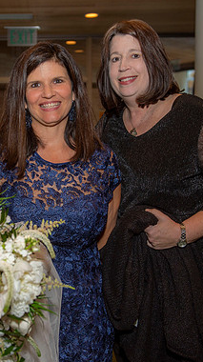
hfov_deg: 21.1
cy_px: 182
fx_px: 537
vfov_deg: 37.2
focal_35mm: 56
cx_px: 32
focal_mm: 35
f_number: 3.5
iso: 800
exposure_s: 1/200
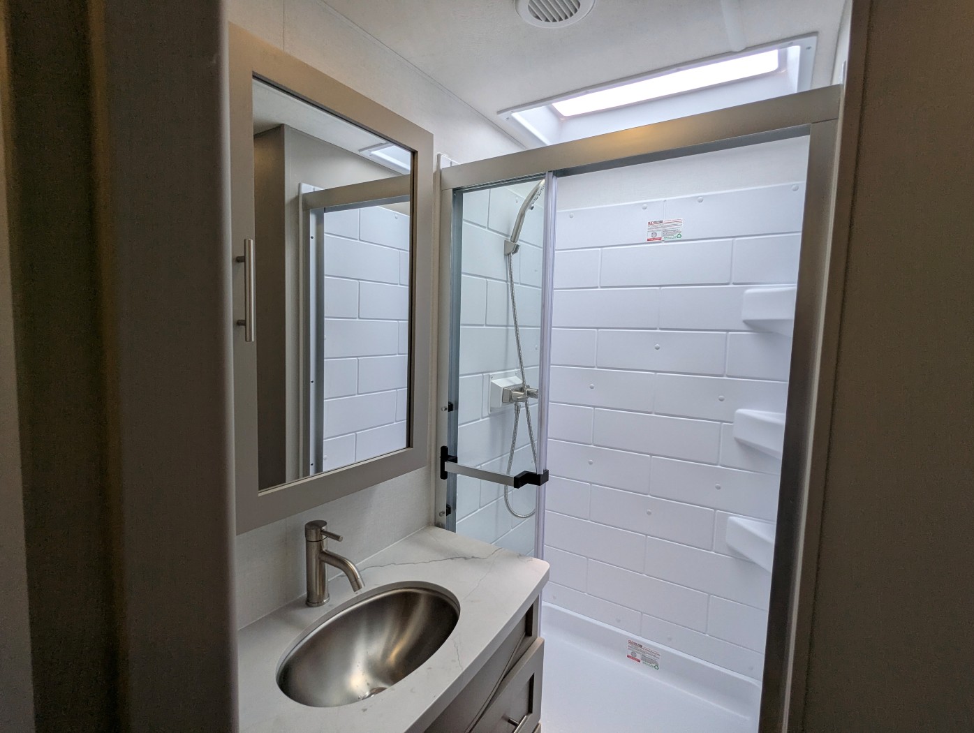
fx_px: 451
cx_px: 487
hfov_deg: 94.4
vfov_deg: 78.2
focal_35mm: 16
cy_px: 366
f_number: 2.2
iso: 34
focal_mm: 2.35
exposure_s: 1/355
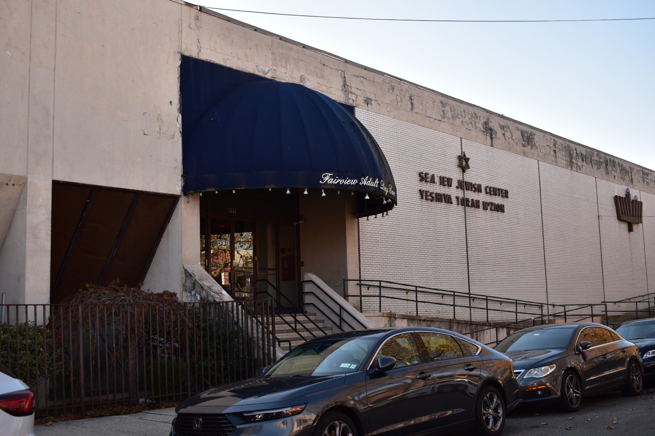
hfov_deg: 46.4
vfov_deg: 31.9
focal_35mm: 42
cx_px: 328
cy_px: 218
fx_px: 764
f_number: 5
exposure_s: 1/160
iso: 100
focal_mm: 28
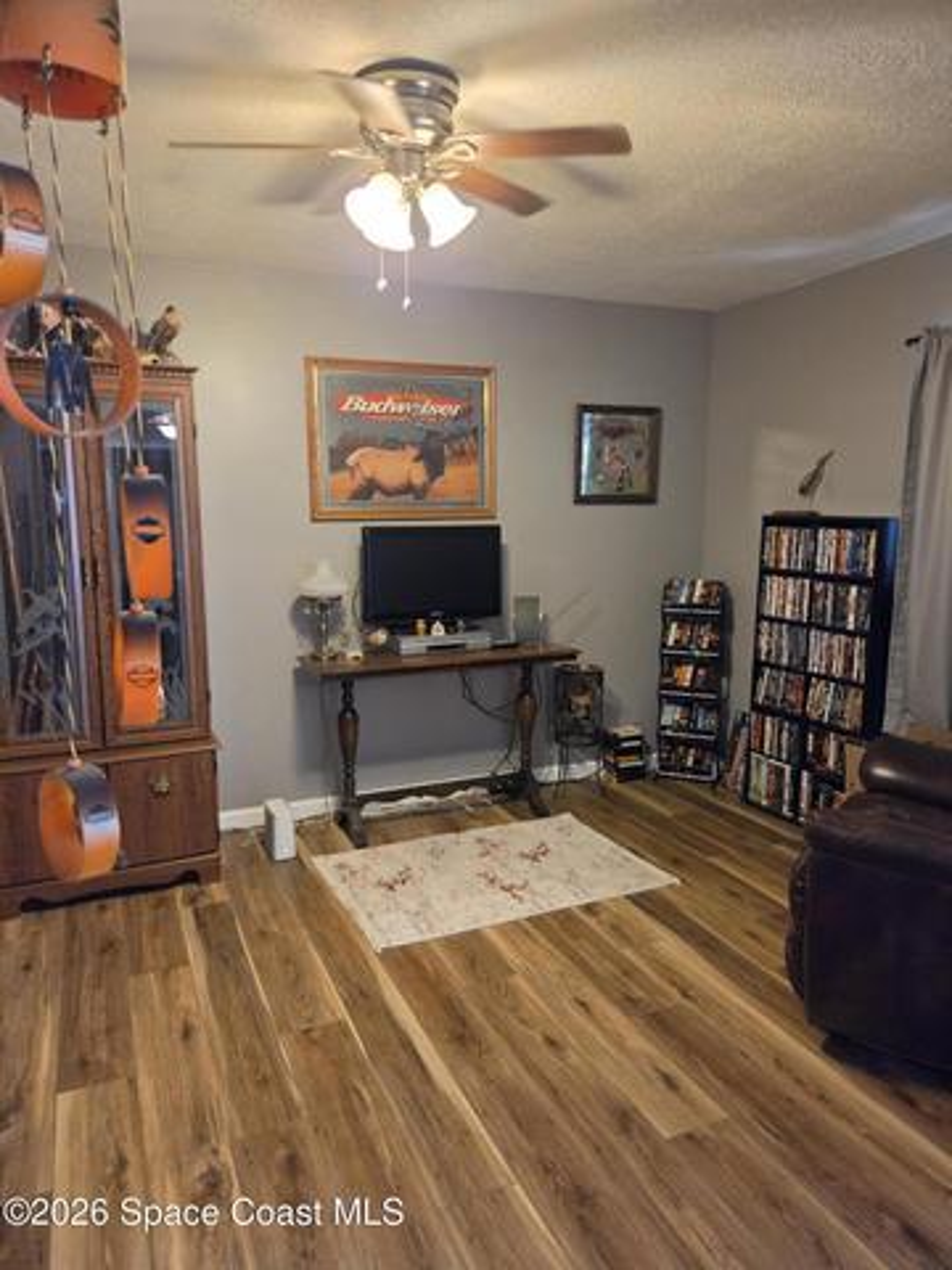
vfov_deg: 73.9
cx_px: 476
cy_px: 635
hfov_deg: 58.9
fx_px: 843
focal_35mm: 23
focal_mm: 5.4
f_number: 1.8
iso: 640
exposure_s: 1/120
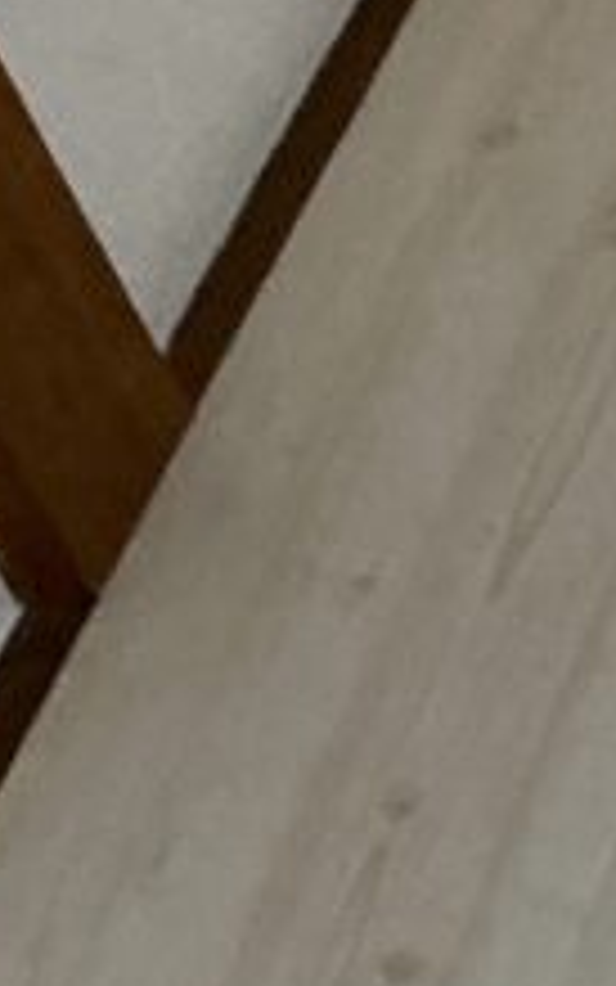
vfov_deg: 11.5
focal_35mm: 180
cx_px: 2815
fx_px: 4832
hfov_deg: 5.8
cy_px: 1049
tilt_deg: -48.0
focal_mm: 3
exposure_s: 1/50
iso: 250
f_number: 1.8
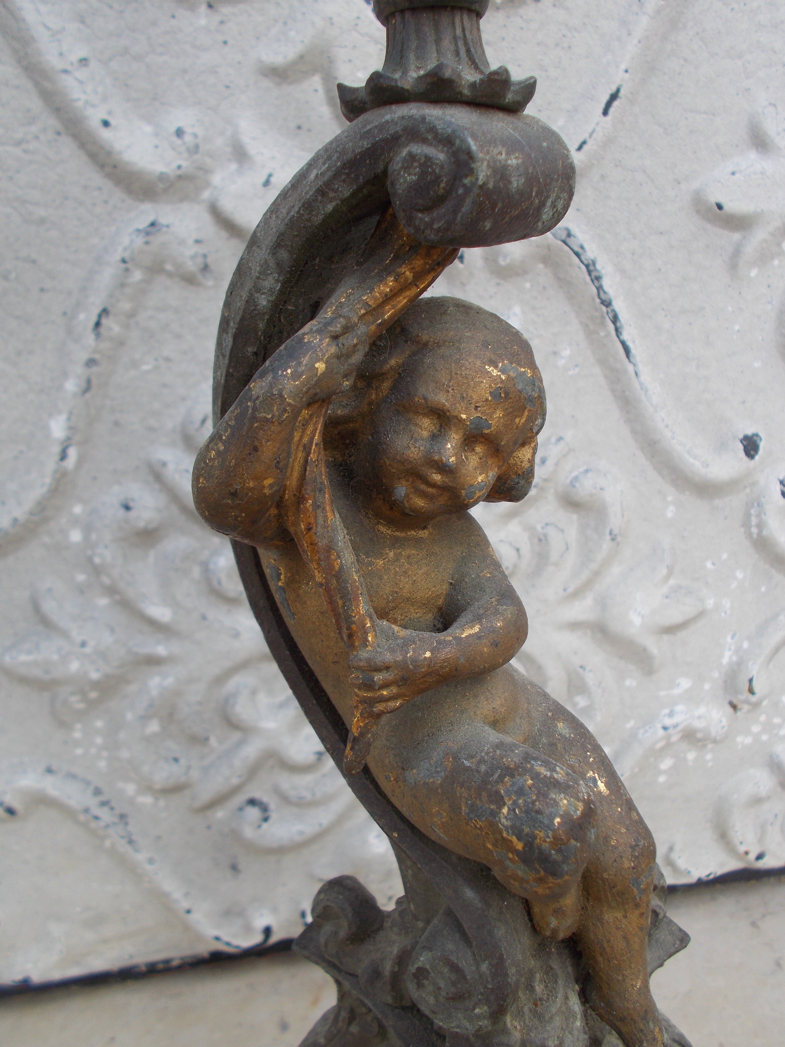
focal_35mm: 30
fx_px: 907
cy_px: 524
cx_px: 392
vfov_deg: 60.0
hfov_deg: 46.8
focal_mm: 5.3
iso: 80
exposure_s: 1/100
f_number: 3.4
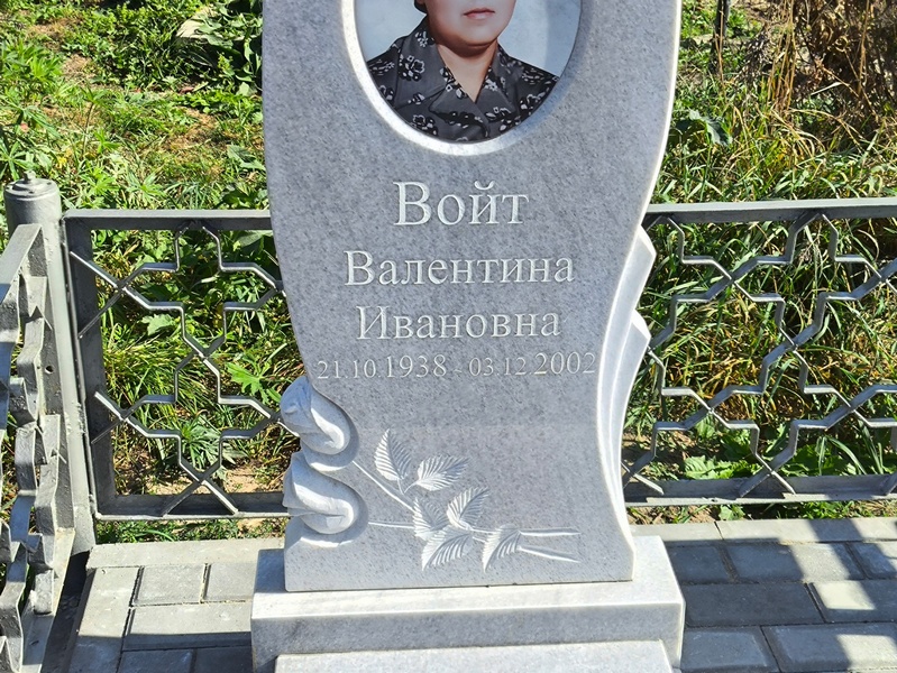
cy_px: 336
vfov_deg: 29.1
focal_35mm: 50
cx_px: 448
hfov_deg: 38.2
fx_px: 1296
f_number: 1.7
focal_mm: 4.71
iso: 50
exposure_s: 1/854
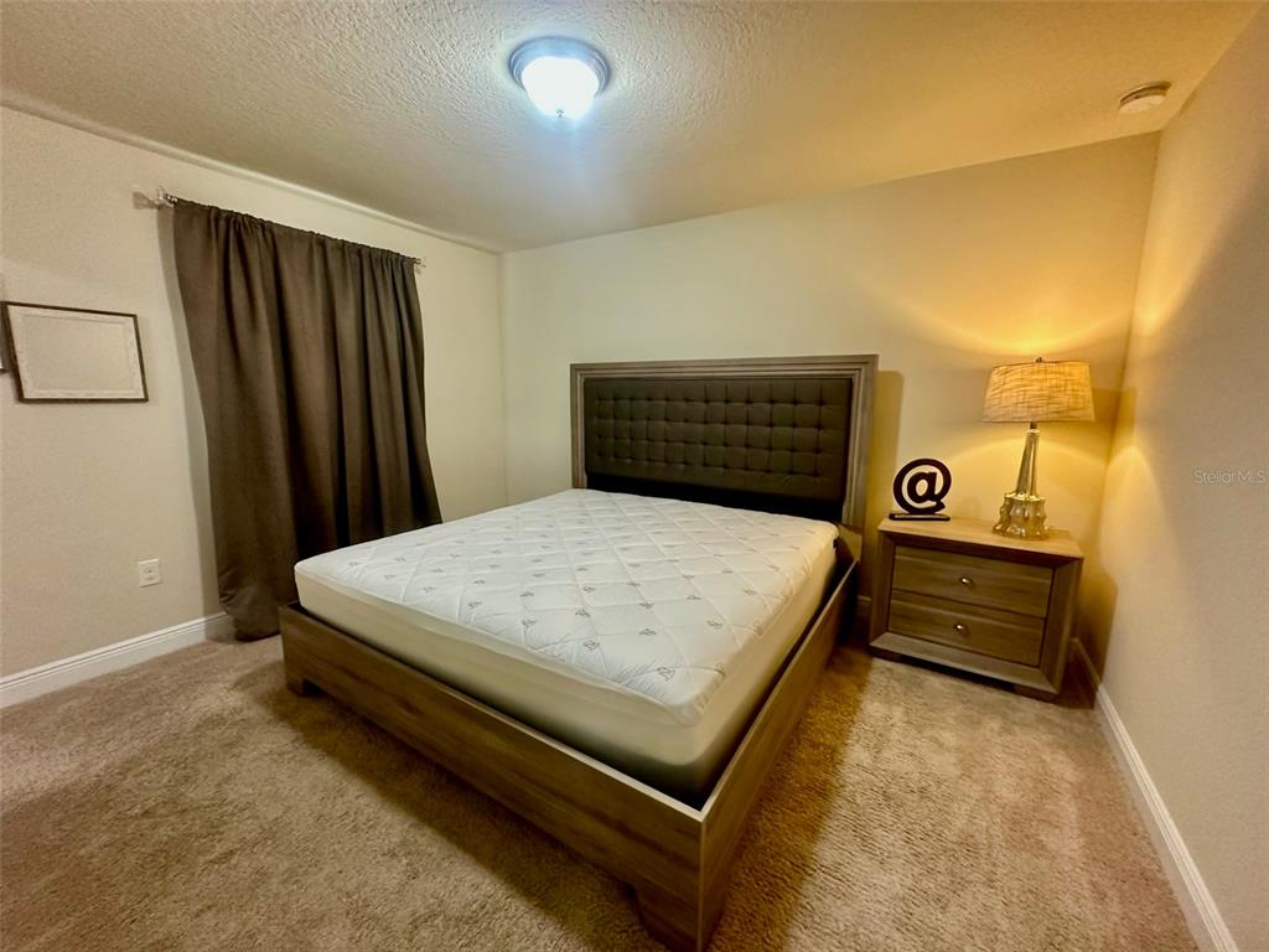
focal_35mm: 14
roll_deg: -0.5
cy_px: 476
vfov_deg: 85.7
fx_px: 513
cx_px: 634
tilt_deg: -9.2
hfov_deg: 102.1
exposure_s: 1/60
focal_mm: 2.22
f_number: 2.2
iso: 320
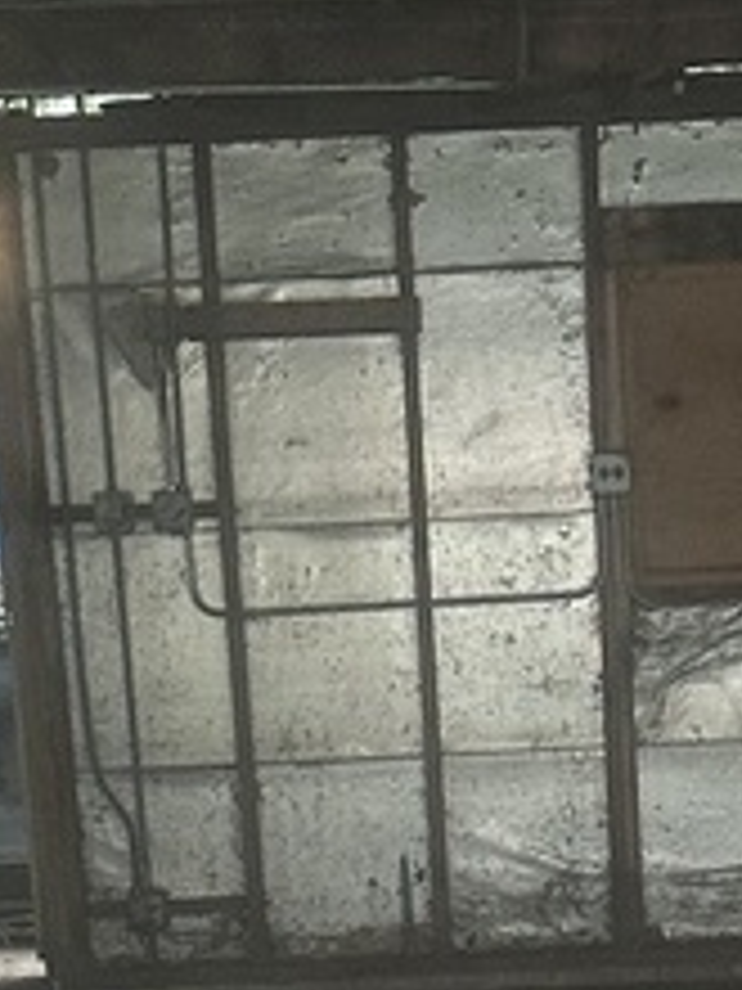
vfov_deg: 15.6
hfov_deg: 12.5
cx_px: 585
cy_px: 1408
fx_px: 3372
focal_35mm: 118
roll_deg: +2.3
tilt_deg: -12.9
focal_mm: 6.86
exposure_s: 1/63
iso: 250
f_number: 1.78
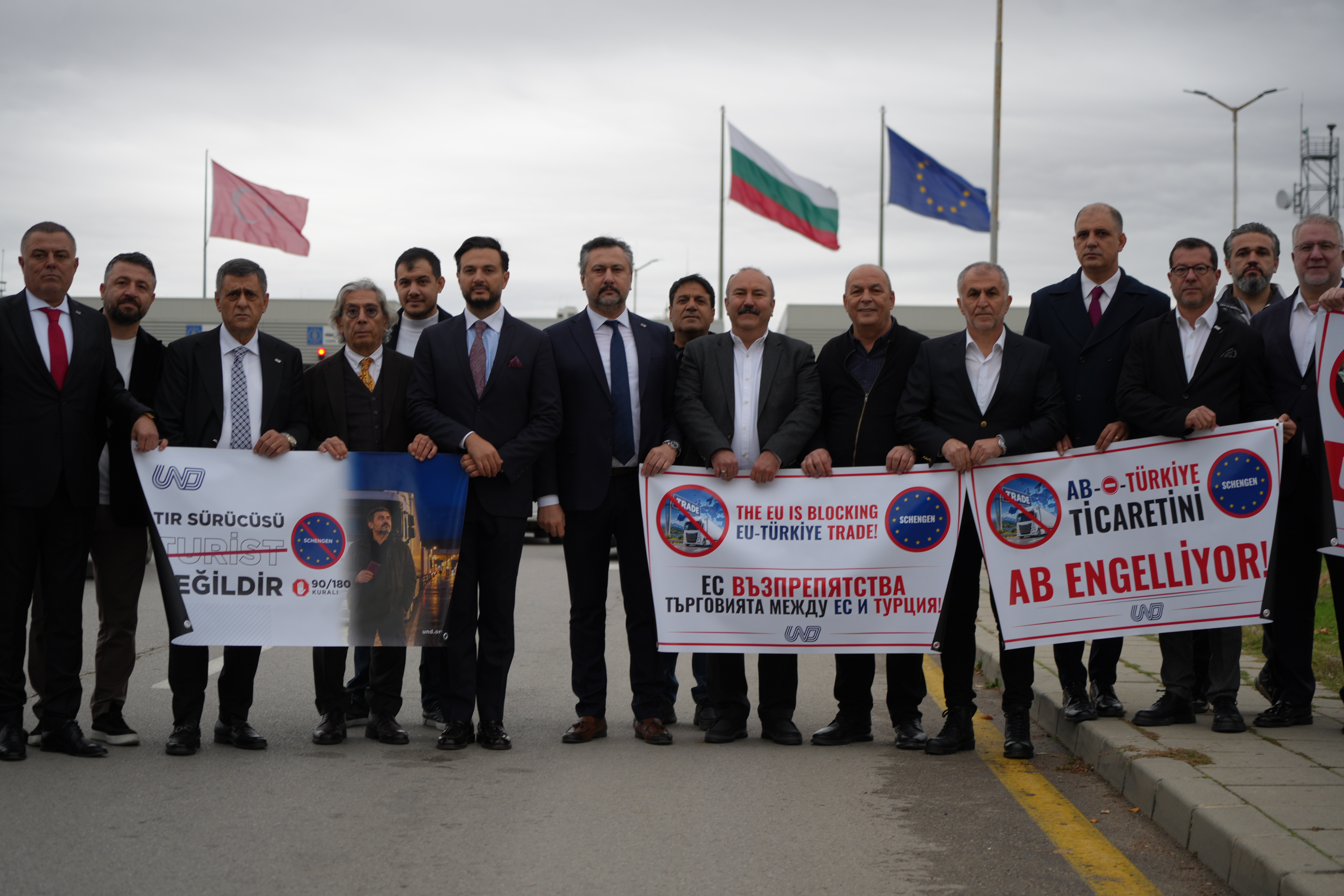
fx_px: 2277
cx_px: 672
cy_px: 448
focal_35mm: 61
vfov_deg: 22.3
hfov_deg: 32.9
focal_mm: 61
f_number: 4
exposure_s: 1/160
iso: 125
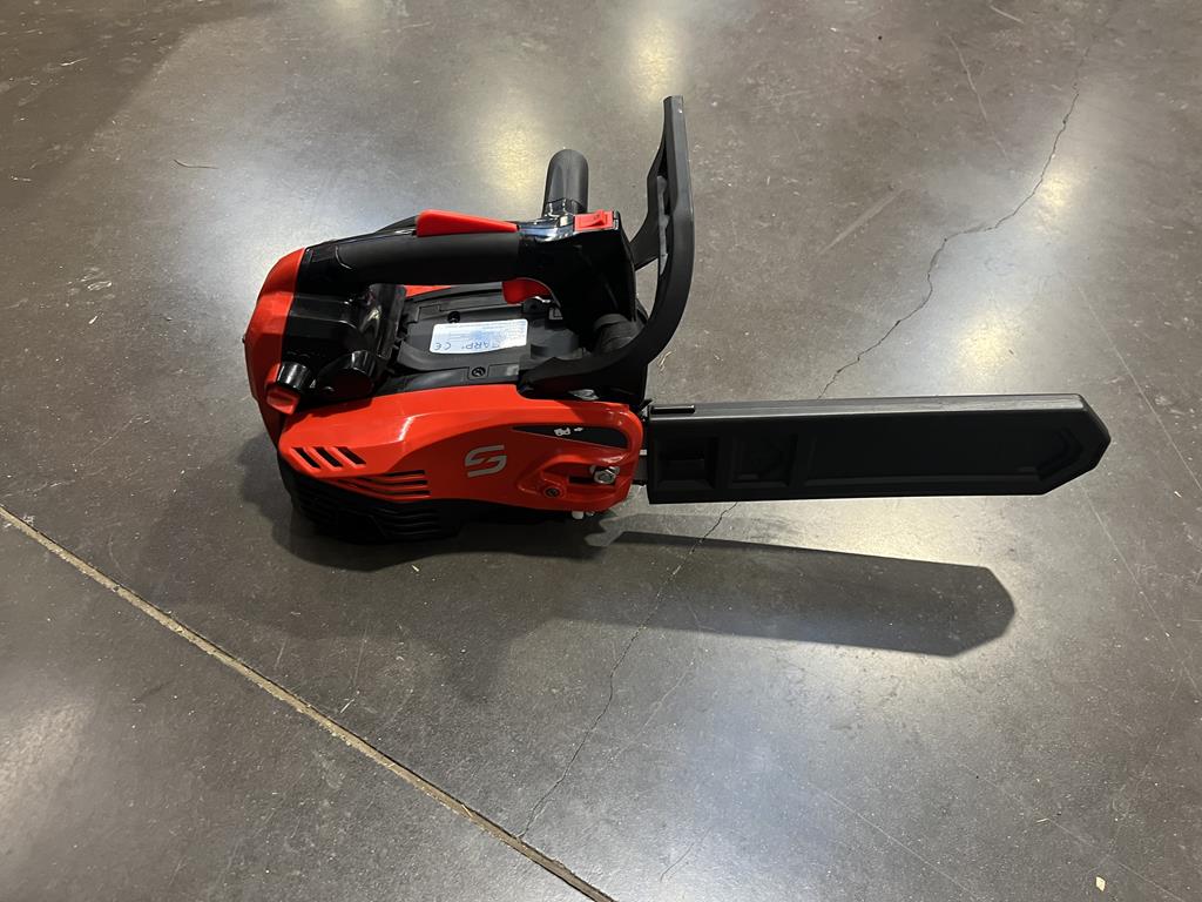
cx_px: 601
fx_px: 903
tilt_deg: -48.0
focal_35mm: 26
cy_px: 451
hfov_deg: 67.3
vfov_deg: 53.1
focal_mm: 5.1
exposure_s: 1/50
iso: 200
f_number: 1.6
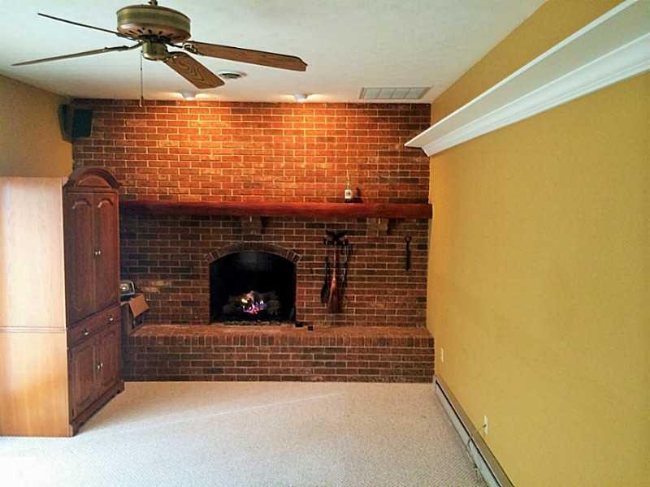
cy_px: 244
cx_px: 325
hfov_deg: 60.0
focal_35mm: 30
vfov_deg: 46.8
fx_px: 563
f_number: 2.2
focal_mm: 4.12
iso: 250
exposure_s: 1/30
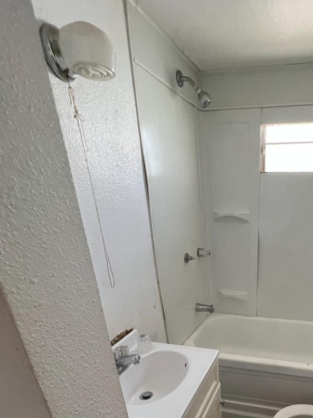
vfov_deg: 72.1
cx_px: 246
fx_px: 253
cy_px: 326
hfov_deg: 58.9
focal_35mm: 21
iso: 250
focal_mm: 1.57
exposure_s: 1/77
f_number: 1.8
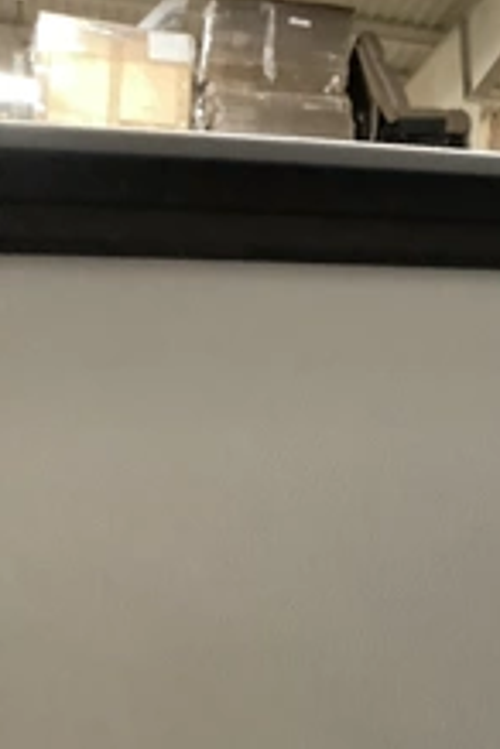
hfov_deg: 20.6
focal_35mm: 59
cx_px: 682
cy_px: 373
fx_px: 1229
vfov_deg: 33.9
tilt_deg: +4.5
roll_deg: +1.0
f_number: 2.4
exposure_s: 1/24
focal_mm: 3.3
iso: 640
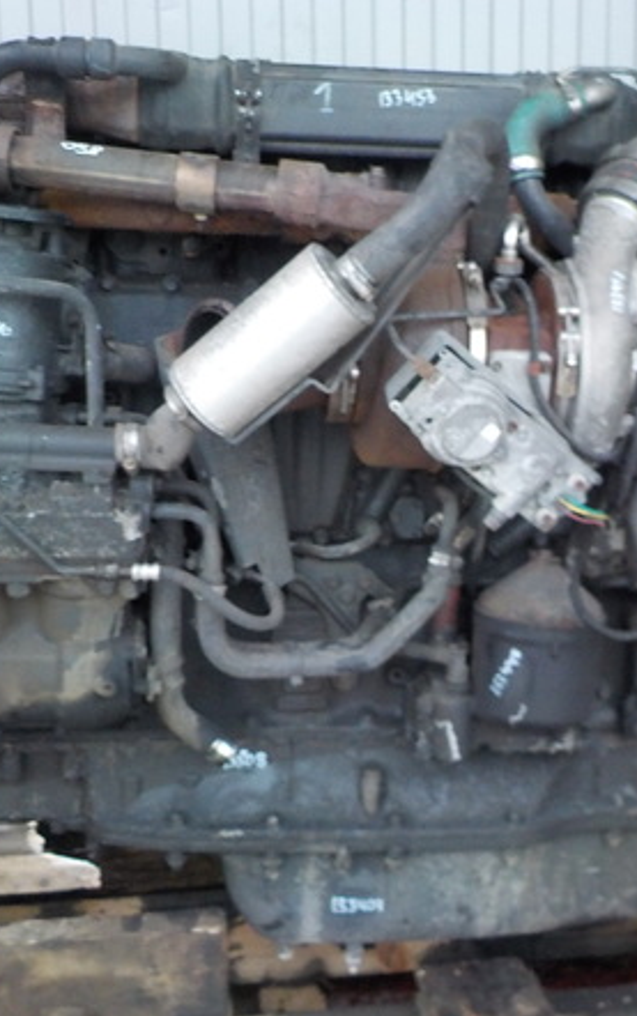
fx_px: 1275
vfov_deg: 43.5
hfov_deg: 27.9
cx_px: 407
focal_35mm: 46
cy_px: 490
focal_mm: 4.1
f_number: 3.3
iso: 320
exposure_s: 1/30
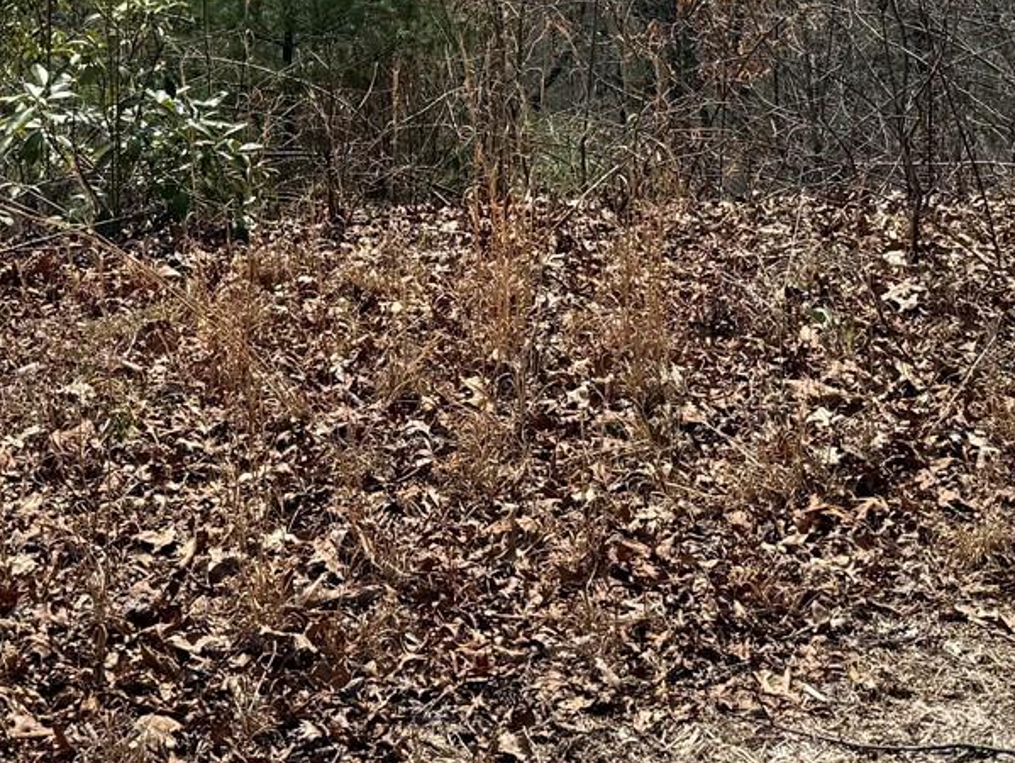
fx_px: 2406
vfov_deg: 17.1
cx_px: 378
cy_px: -187
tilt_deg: -7.0
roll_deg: -1.0
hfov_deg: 23.8
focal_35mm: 82
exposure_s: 1/6173
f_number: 1.78
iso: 80
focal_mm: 6.76
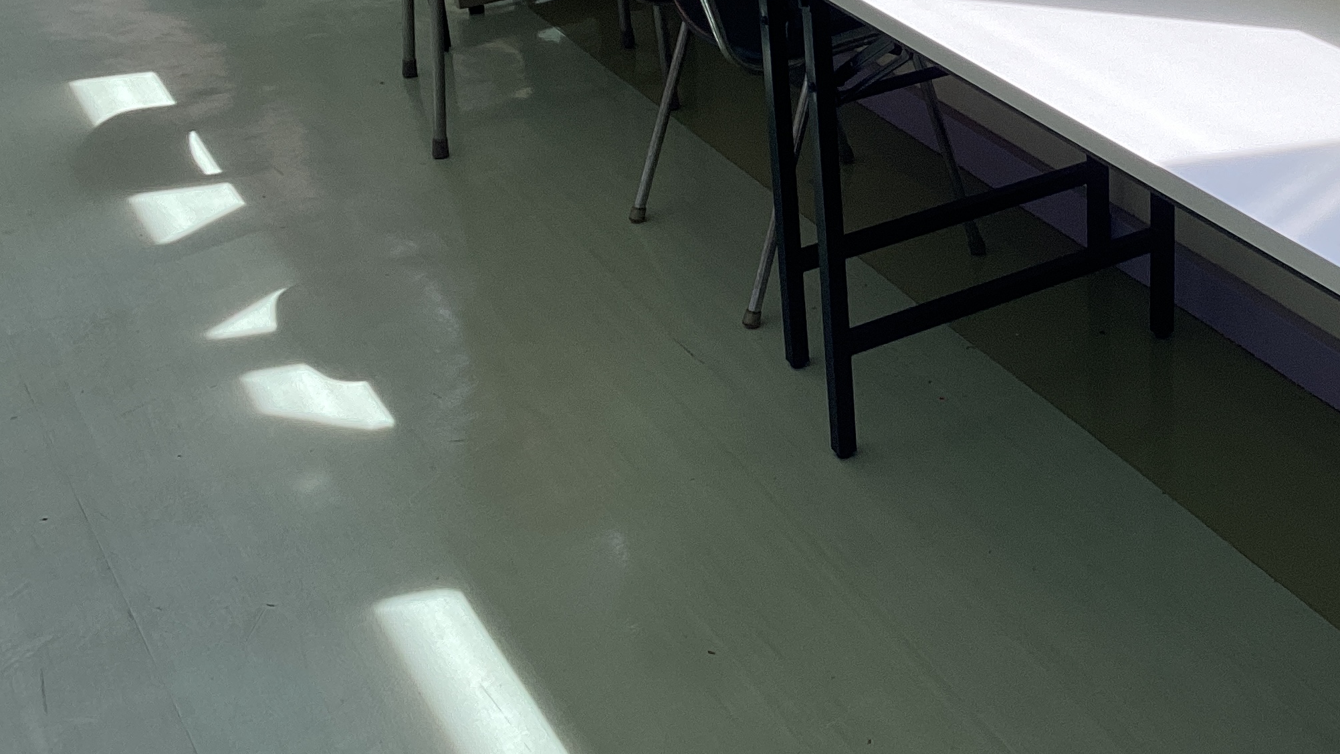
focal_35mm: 55
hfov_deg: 36.9
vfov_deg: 21.2
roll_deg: +1.7
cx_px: 1016
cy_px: 27
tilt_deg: -21.0
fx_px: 1954
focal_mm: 3.3
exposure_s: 1/199
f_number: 2.4
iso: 25
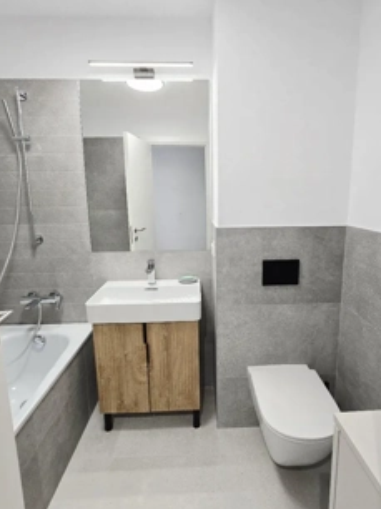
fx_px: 250
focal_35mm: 17
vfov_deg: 91.0
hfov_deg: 74.4
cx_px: 210
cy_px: 240
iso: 80
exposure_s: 1/50.3
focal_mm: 2.2
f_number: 2.2
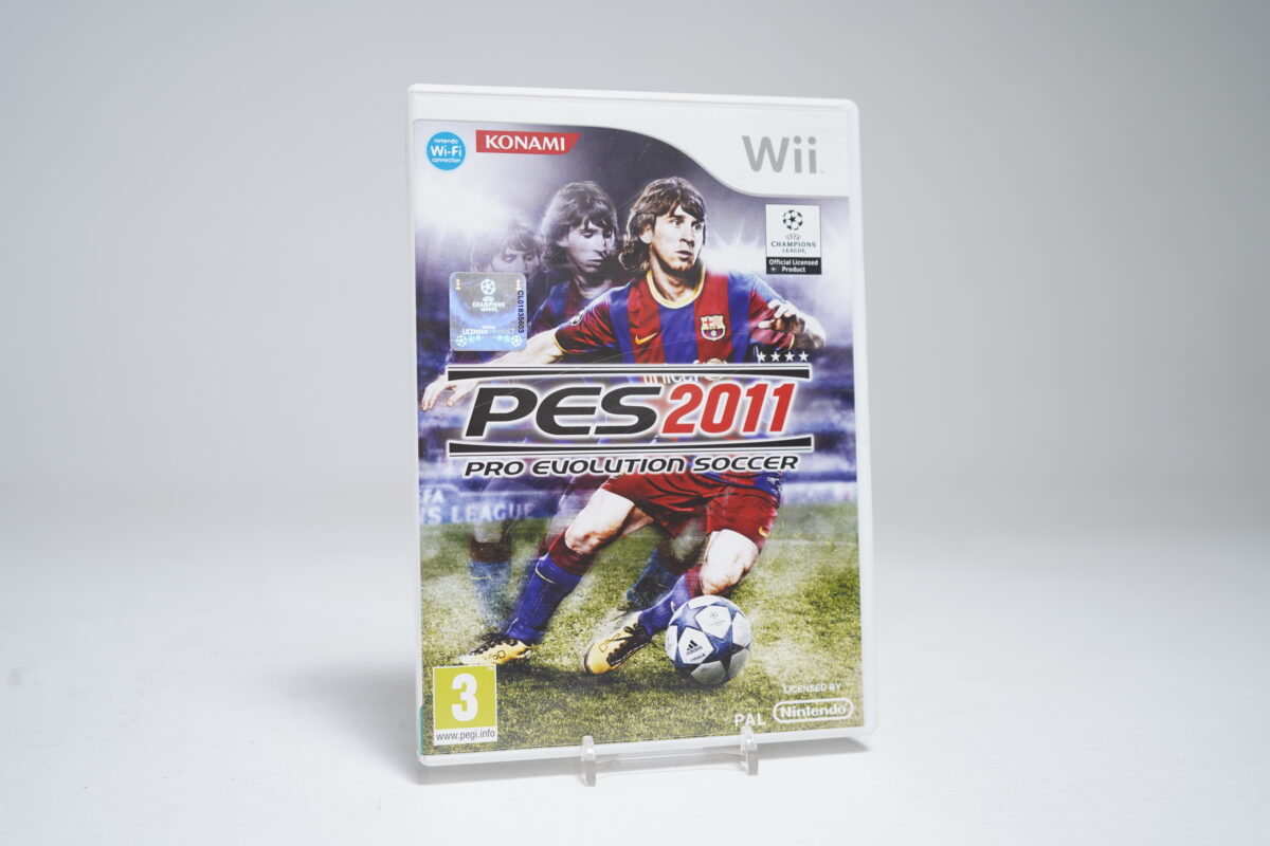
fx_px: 1340
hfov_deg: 50.7
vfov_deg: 35.1
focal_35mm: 38
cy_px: 423
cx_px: 635
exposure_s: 1/15
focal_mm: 38
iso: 160
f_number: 4
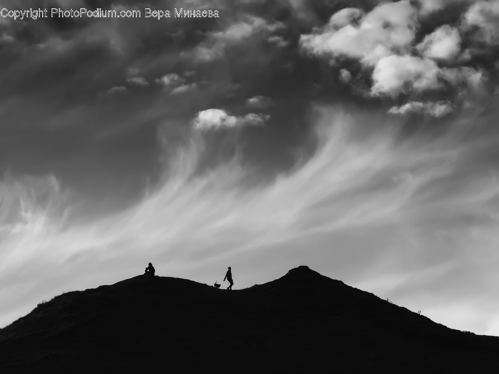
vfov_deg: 5.0
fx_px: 4325
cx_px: 250
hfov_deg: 6.6
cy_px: 187
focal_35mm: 300
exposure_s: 1/1600
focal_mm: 150
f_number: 10
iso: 200
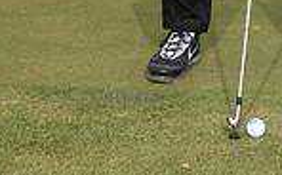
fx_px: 1381
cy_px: -236
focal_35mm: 180
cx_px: 267
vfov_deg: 6.9
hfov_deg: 11.6
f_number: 6.3
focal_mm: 58
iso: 100
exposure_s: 1/320
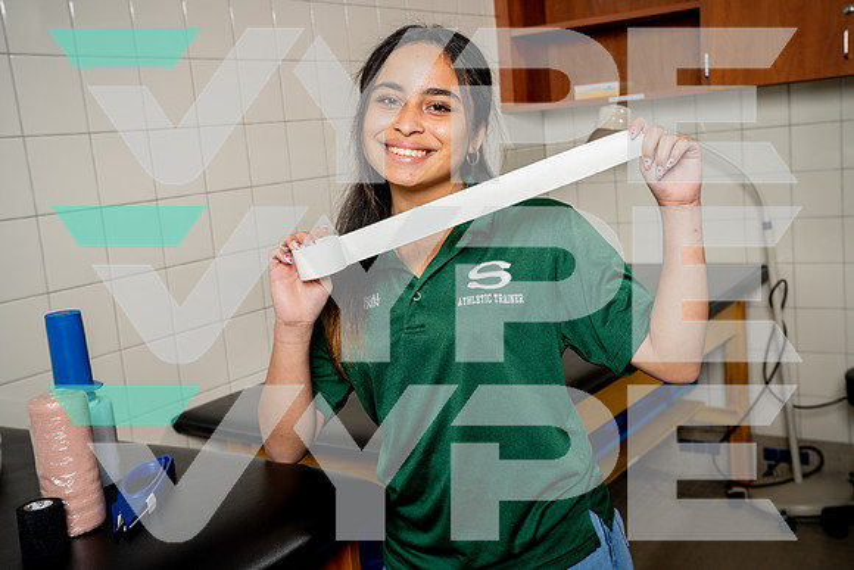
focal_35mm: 43
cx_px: 427
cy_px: 285
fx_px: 1020
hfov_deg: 45.4
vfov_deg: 31.2
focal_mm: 43
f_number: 6.3
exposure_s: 1/250
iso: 250
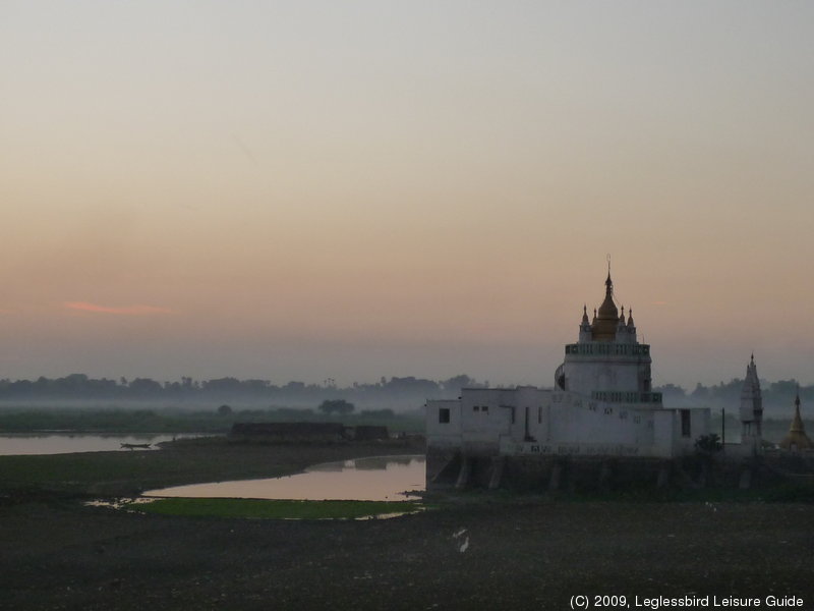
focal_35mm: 92
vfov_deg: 16.1
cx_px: 407
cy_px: 306
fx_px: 2163
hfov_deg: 21.3
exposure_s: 1/50
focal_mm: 11.3
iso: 200
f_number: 4.9
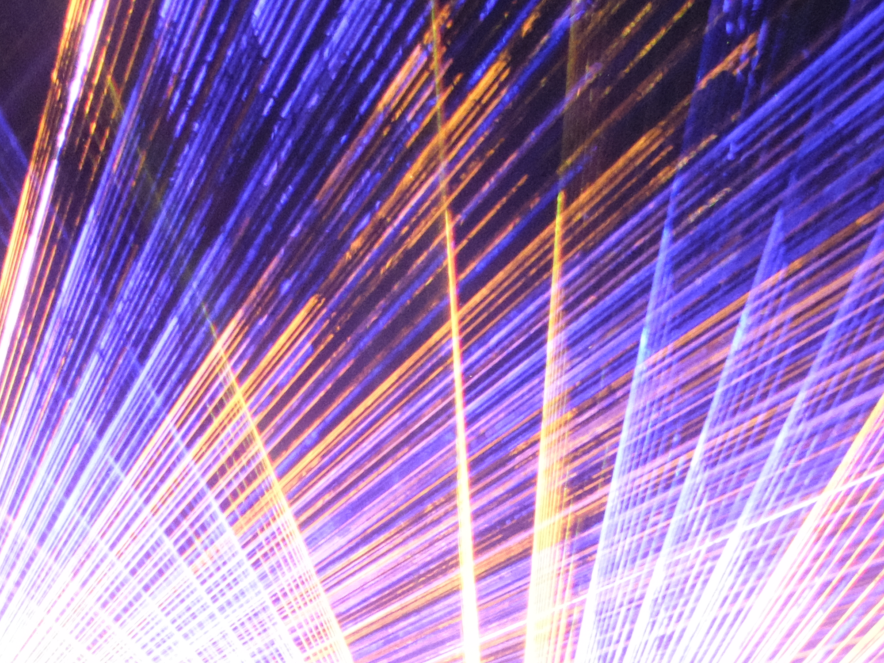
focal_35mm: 81
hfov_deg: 22.3
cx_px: -175
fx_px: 2069
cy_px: 820
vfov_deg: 17.3
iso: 12800
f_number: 6.4
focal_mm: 18
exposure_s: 1/1.3
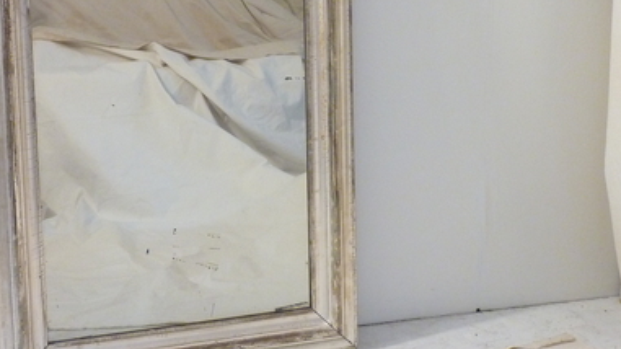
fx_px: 988
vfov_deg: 19.8
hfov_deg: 34.7
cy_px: 57
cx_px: 228
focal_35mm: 60
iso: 400
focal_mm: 5.7
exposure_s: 1/20
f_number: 3.5
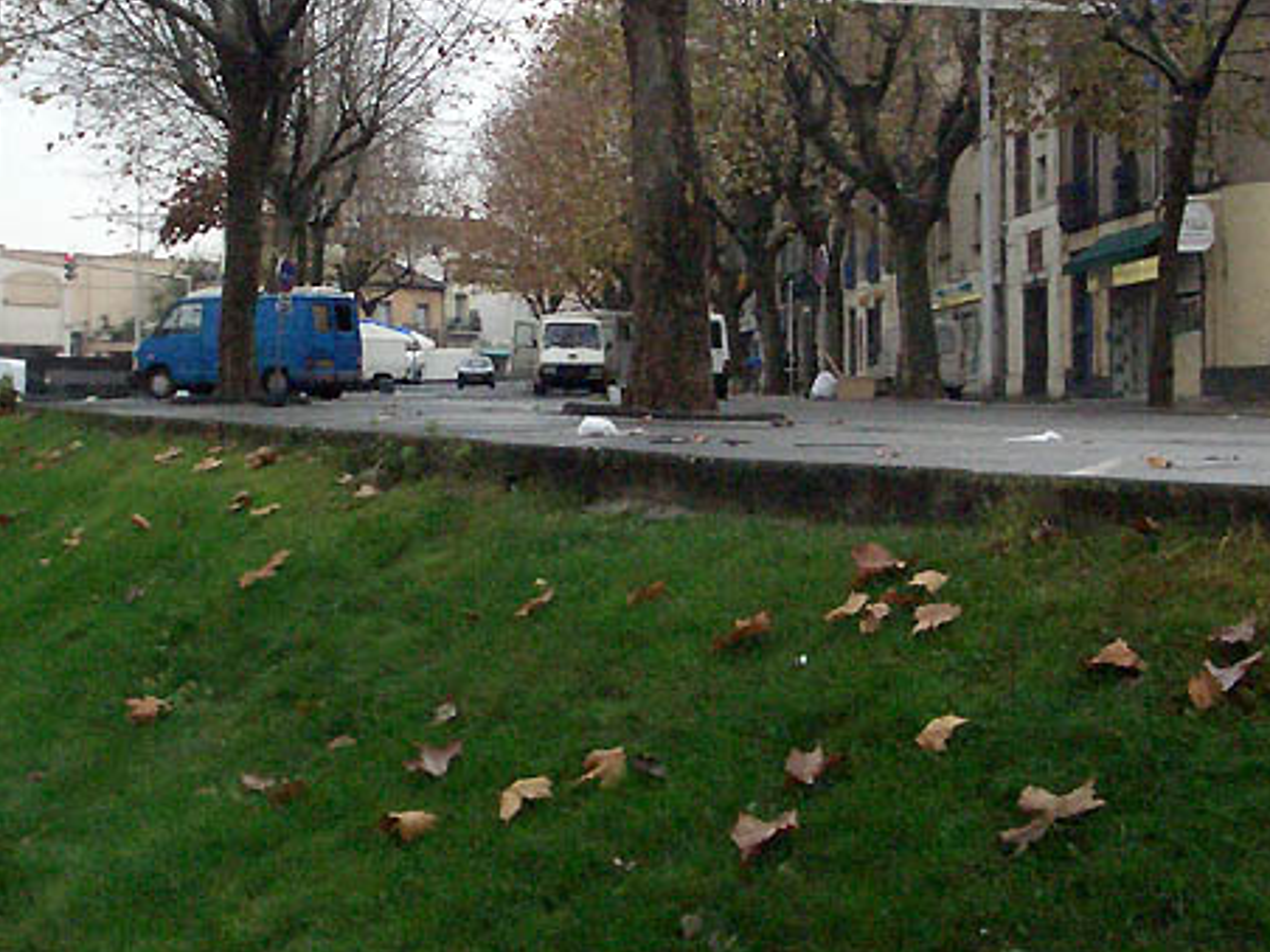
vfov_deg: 23.5
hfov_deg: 31.2
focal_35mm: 62
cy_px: 300
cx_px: 582
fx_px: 2275
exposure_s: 1/1000
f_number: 4.3
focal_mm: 5.8
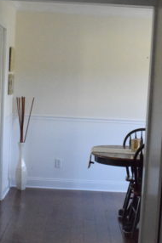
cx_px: 72
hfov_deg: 16.2
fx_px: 568
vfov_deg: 24.2
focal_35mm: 84
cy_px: 138
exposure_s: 1/30
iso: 12800
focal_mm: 32
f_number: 22
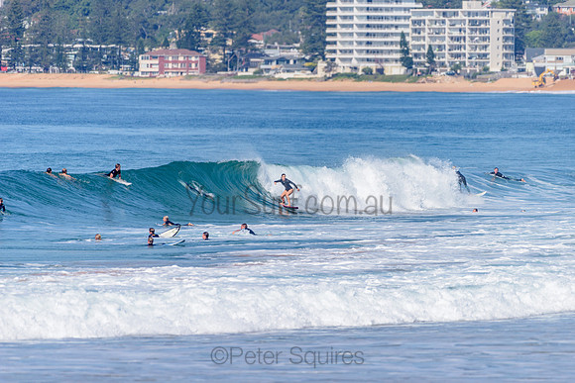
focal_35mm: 500
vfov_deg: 2.8
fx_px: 7988
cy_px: 192
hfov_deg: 4.1
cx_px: 288
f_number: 5.6
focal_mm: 500
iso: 110
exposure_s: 1/2000
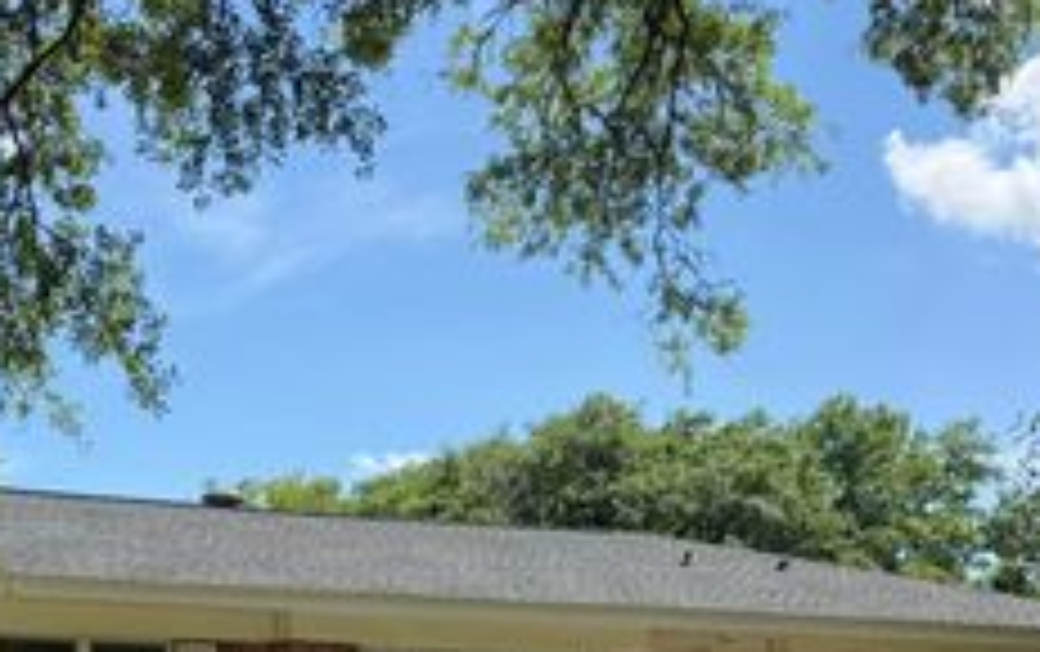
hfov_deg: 35.7
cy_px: 798
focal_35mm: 55
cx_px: 216
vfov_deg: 21.8
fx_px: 1561
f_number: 1.78
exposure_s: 1/3425
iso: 100
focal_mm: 6.76
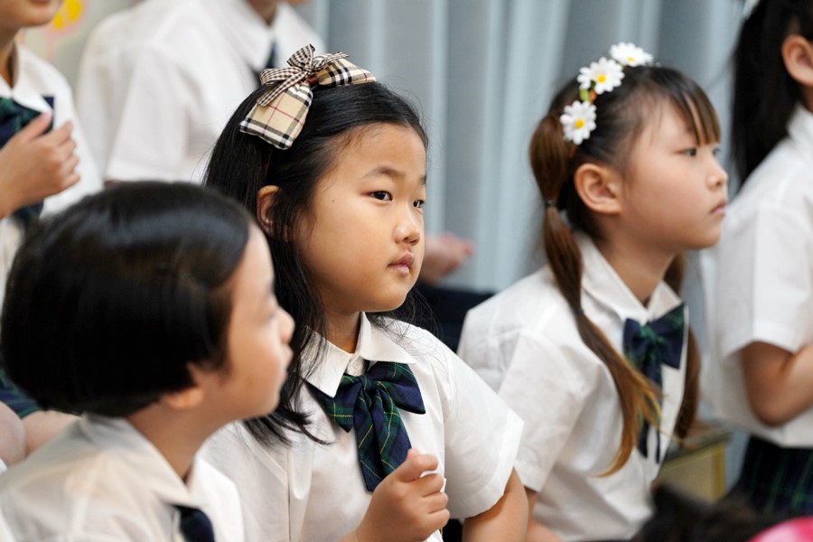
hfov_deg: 10.3
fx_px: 4516
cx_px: 406
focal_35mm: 200
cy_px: 271
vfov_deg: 6.9
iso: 1600
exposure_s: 1/250
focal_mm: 200
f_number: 4
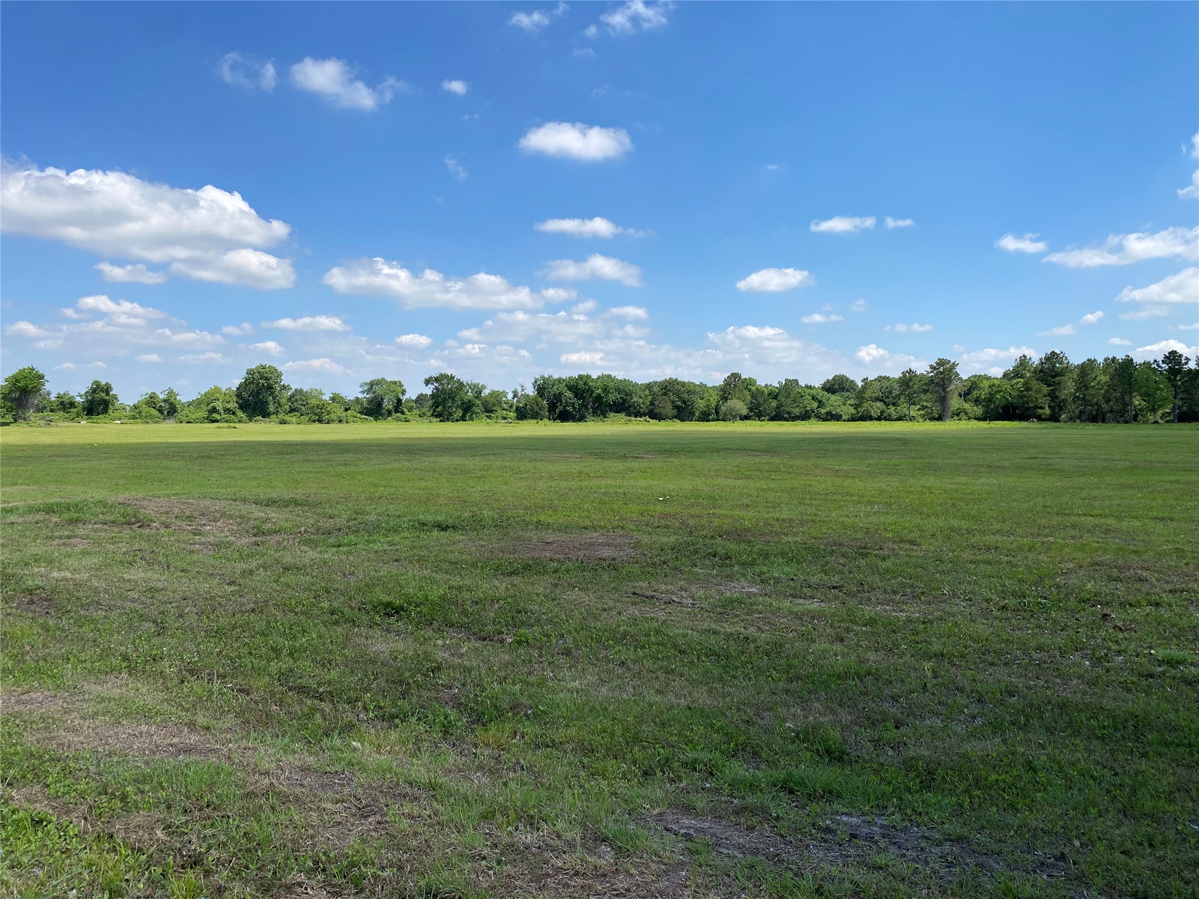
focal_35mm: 26
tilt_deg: -1.2
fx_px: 901
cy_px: 450
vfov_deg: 53.1
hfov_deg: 67.3
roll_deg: +0.0
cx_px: 600
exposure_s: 1/3205
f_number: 1.8
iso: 32
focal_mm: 4.25
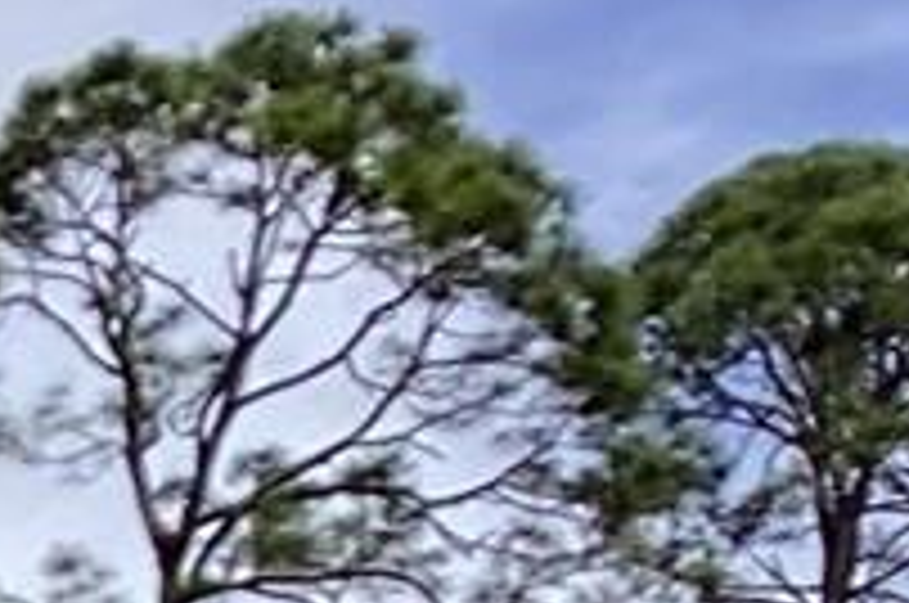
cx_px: -2493
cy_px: 2516
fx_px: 6454
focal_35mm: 256
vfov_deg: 4.8
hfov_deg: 6.7
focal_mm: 3.3
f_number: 2.4
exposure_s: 1/1235
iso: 25
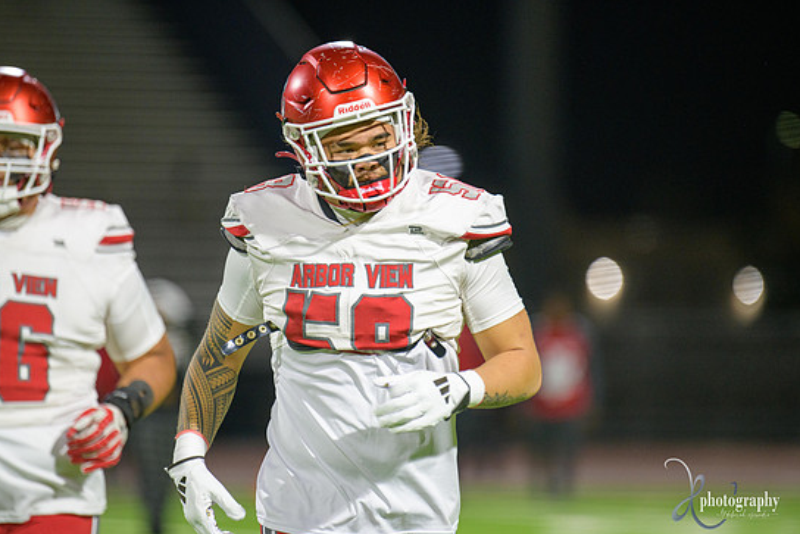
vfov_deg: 4.3
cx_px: 396
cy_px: 282
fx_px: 7113
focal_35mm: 320
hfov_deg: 6.4
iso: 1250
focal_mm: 300
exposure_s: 1/250
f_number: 2.8
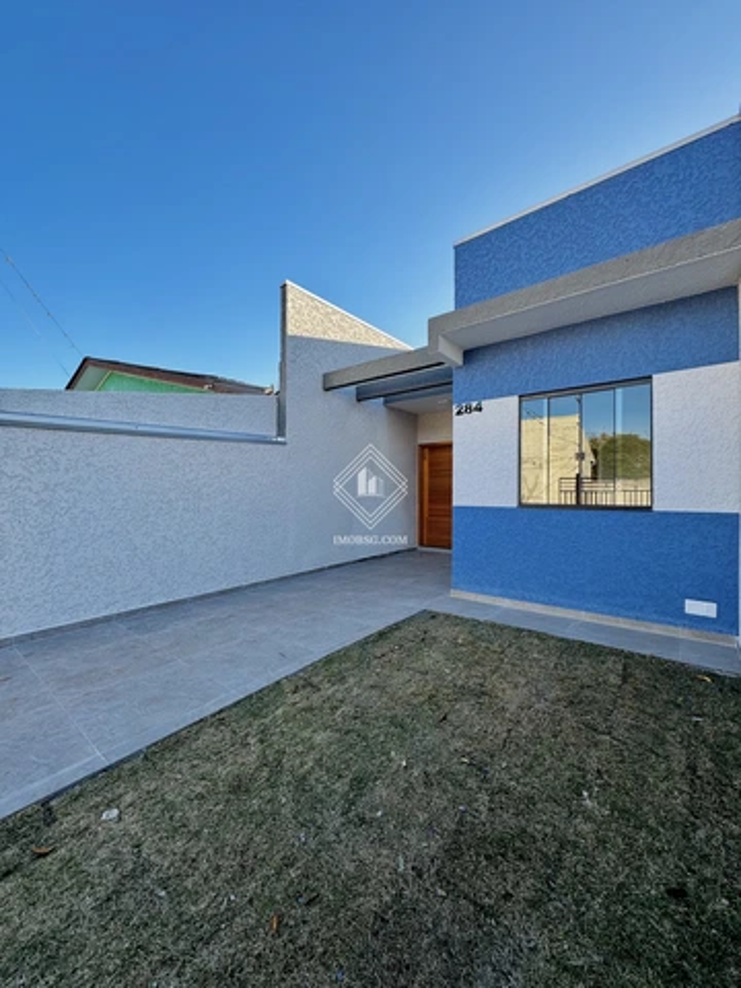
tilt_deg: +0.3
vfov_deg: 102.1
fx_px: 400
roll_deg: -0.5
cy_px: 494
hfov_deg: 85.7
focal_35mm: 14
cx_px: 370
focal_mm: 2.22
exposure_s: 1/318
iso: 40
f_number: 2.2
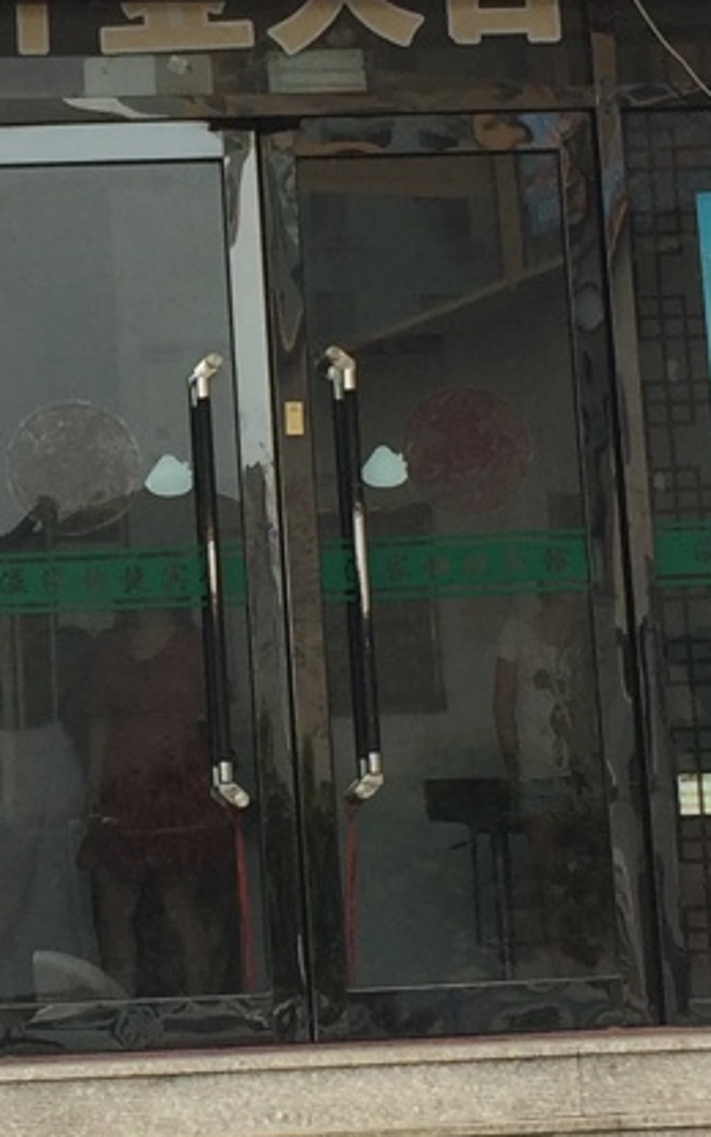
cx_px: -4
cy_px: 376
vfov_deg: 16.9
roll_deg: +1.7
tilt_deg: +10.6
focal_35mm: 123
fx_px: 3813
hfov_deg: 10.6
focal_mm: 4.15
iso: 32
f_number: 2.2
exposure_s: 1/1464
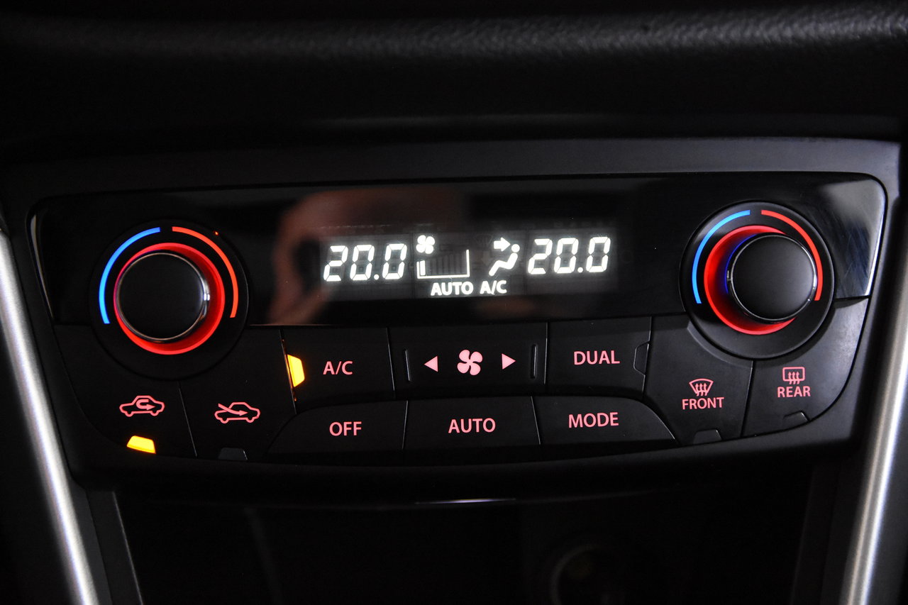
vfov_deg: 20.2
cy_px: 302
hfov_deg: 29.9
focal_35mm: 68
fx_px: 1702
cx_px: 454
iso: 7200
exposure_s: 1/80
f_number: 3.5
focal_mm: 45
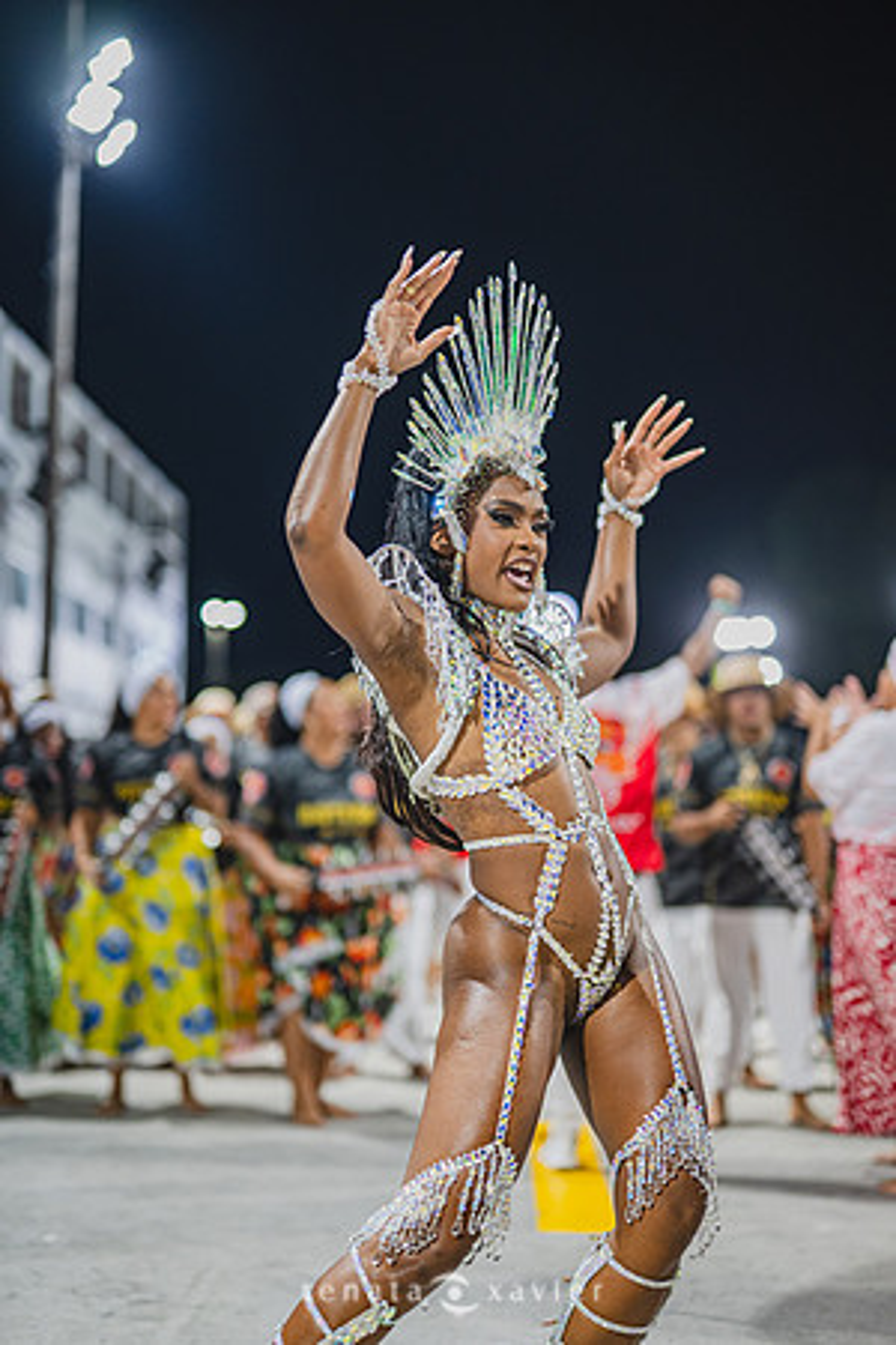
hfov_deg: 27.0
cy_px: 672
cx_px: 448
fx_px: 1867
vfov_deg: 39.6
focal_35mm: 50
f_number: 1.3
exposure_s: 1/1000
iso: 1600
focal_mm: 50
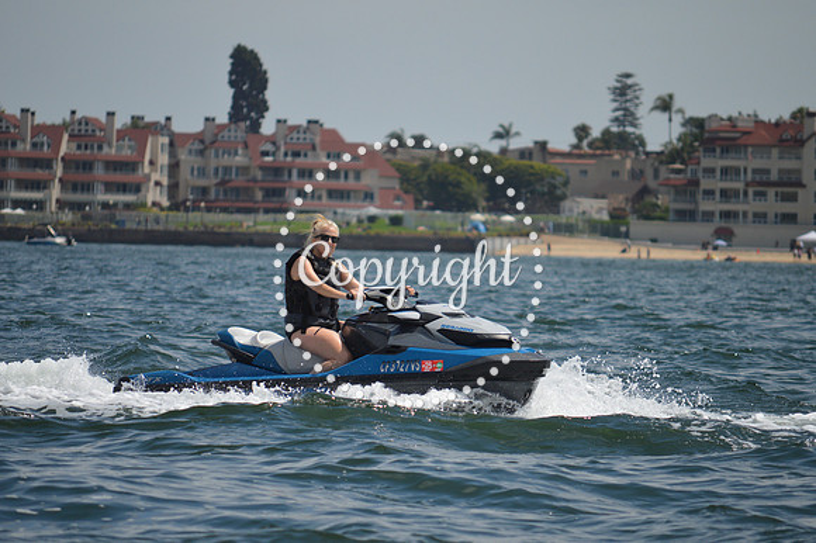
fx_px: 6796
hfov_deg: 6.9
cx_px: 408
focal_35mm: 300
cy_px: 272
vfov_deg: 4.6
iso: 250
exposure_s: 1/2000
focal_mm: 200
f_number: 5.6
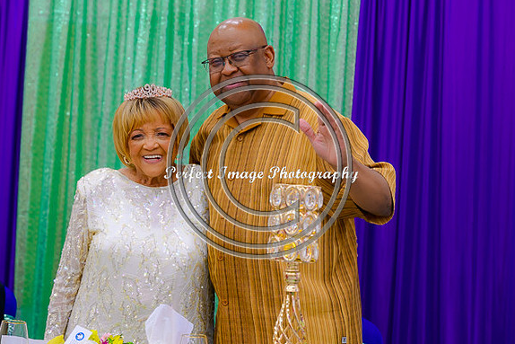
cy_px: 81
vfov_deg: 10.9
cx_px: 160
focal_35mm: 125
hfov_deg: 16.3
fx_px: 1789
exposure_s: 1/40
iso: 220
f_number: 2.8
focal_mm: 78
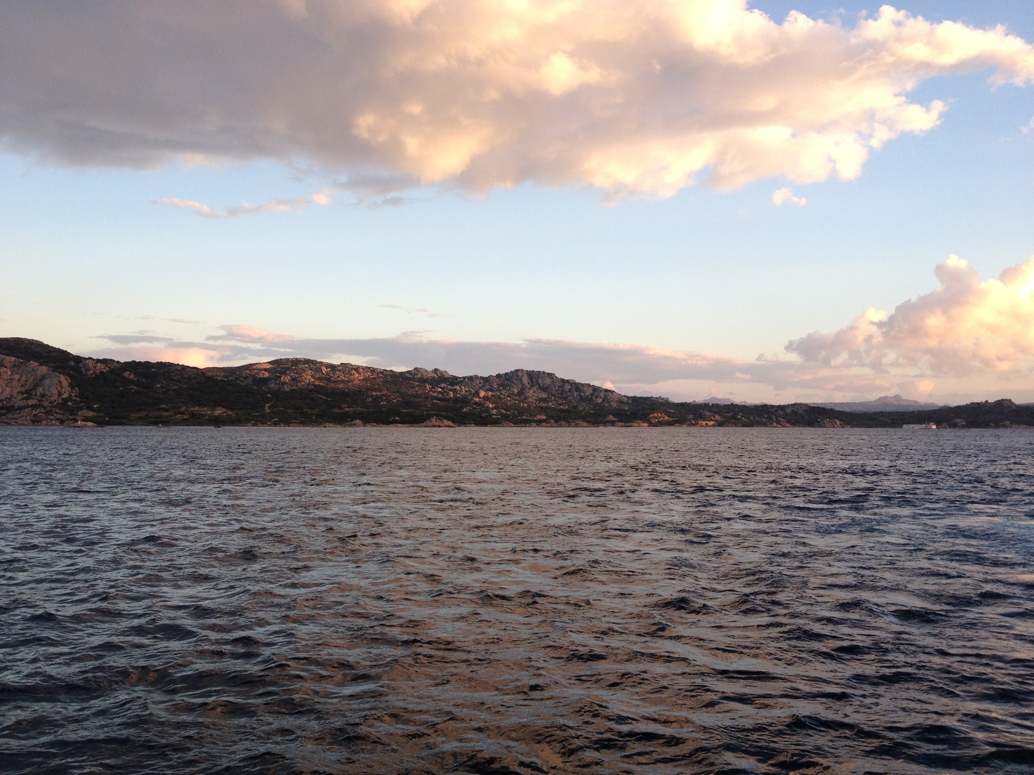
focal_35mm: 35
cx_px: 517
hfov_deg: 52.6
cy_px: 388
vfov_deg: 40.7
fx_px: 1045
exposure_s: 1/237
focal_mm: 4.28
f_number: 2.4
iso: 64
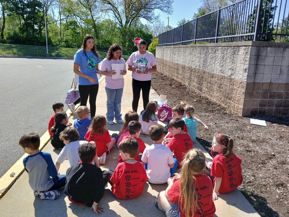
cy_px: 108
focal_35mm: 26
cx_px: 144
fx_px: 217
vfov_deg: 53.1
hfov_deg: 67.3
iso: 20
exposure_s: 1/415
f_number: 1.8
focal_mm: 3.98
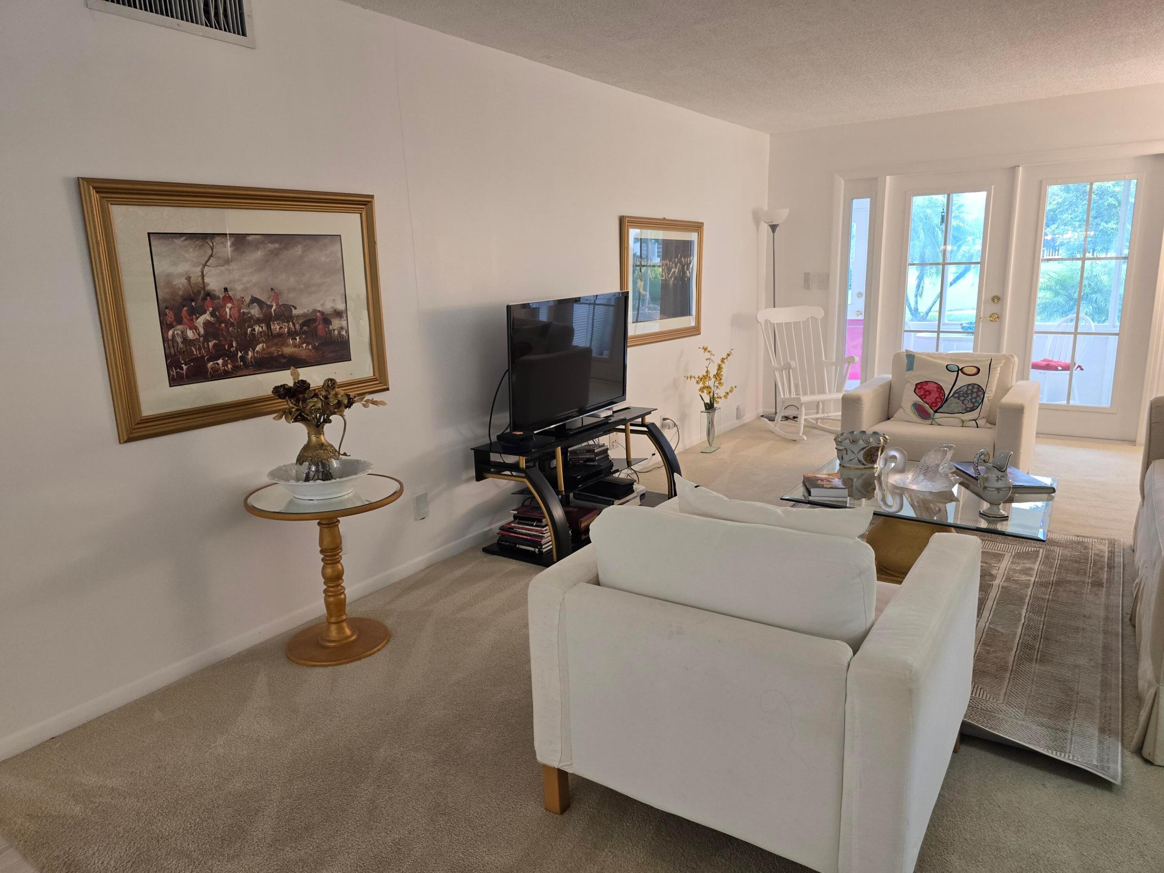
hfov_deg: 73.9
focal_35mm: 23
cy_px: 436
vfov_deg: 58.9
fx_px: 773
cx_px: 582
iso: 200
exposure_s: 1/120
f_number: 1.7
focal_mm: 6.3
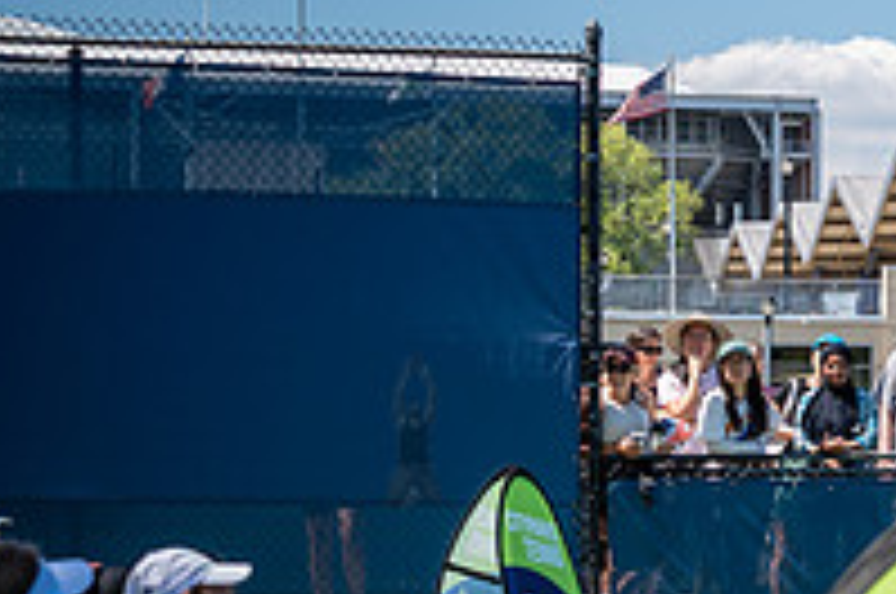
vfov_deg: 10.7
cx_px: 1279
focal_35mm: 128
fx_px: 3181
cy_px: 428
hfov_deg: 15.0
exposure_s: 1/1000
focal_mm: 43
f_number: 4
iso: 100
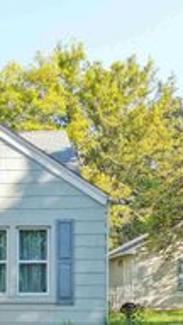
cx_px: -15
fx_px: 587
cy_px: 295
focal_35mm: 68
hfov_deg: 17.2
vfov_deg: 29.6
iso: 400
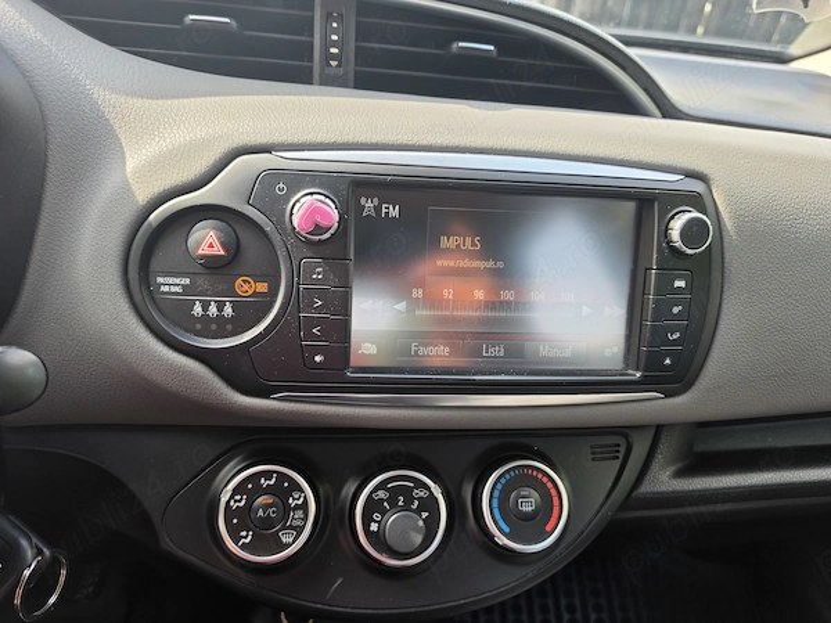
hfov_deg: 73.9
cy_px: 312
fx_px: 552
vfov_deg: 58.9
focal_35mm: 23
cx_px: 416
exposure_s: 1/359
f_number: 1.4
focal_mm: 6.5
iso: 32
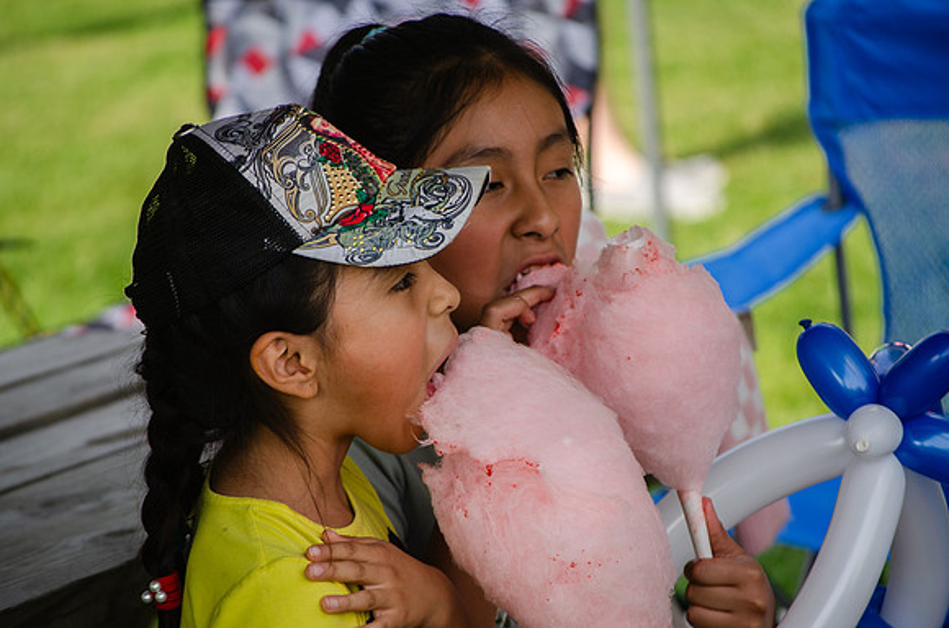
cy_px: 314
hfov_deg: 9.5
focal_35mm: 218
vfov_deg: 6.3
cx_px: 474
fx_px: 5721
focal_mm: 145
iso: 200
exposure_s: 1/500
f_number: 5.6
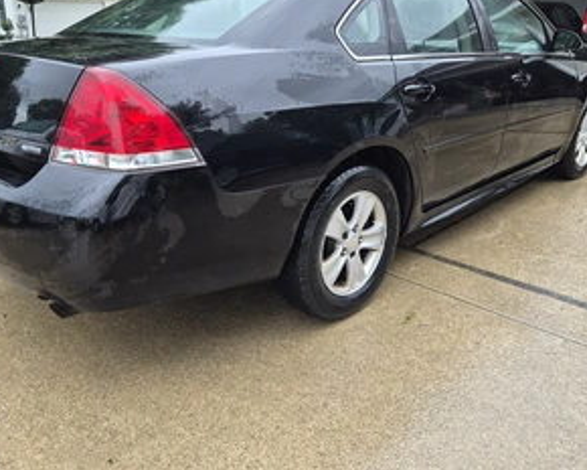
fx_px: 539
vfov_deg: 46.9
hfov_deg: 57.2
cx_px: 283
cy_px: 194
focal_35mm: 31
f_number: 1.8
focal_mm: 5.4
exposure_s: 1/878
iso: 80
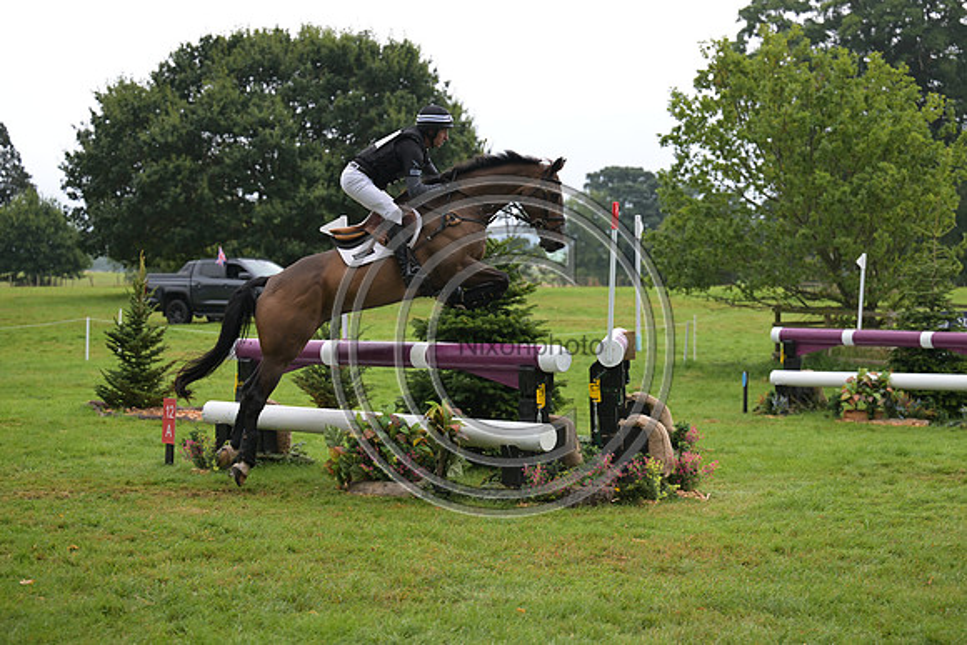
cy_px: 322
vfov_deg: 19.5
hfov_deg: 28.8
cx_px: 484
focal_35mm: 70
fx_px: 1881
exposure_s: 1/1250
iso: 1100
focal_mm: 70
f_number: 3.2
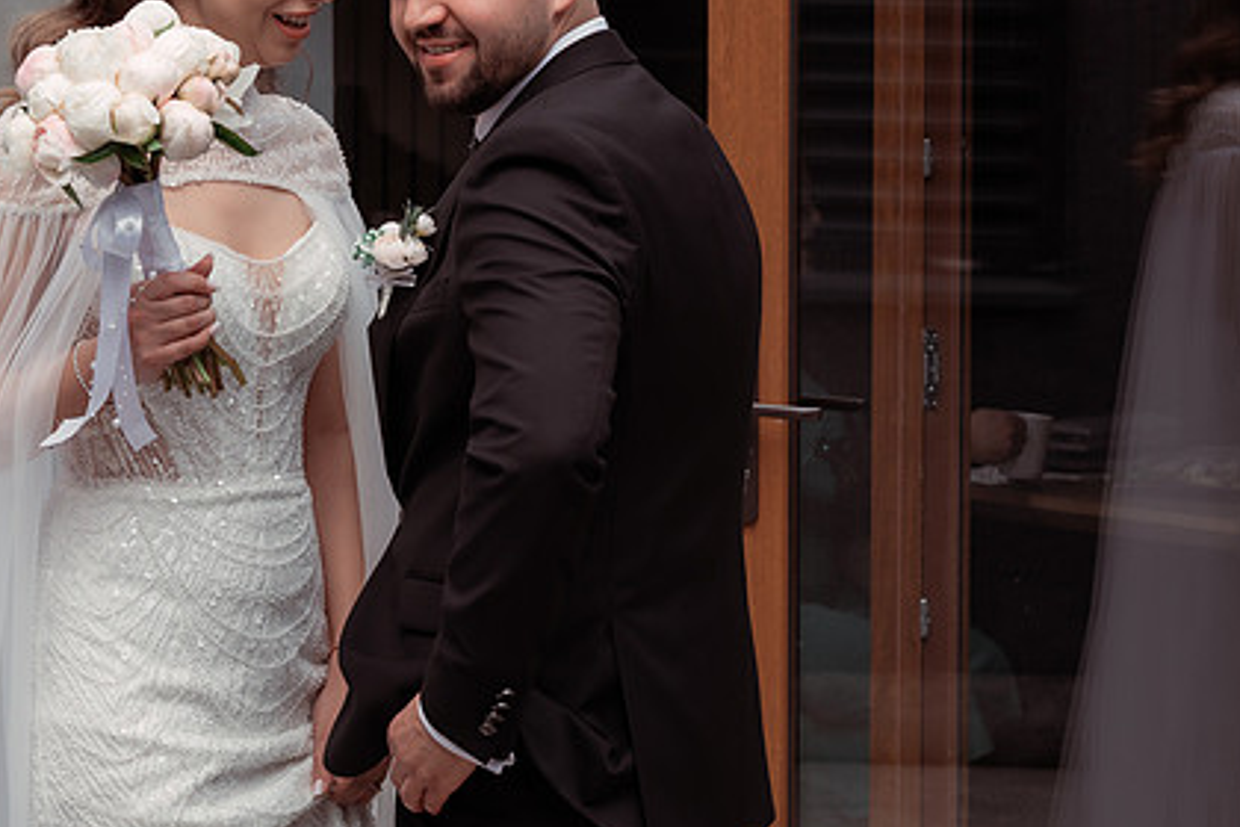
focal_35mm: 137
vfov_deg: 10.0
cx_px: 503
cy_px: 260
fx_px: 4719
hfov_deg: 15.0
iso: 320
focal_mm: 85
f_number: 9
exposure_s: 1/500
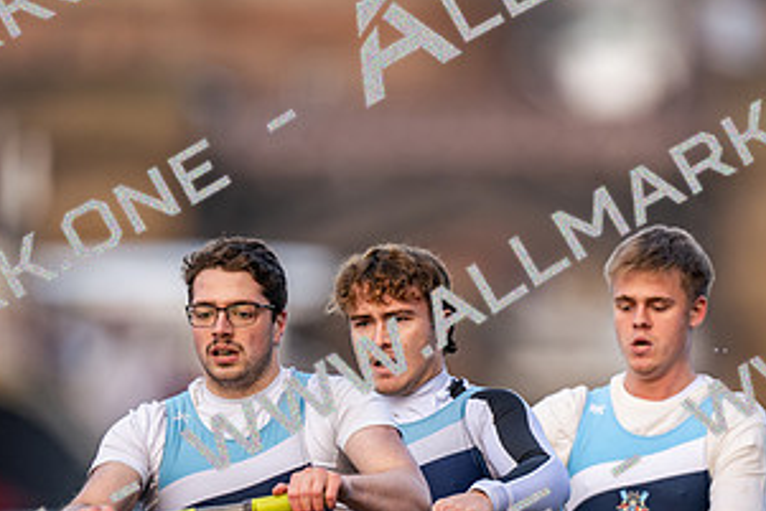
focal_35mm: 1155
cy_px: 479
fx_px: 24586
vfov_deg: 1.2
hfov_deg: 1.8
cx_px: 496
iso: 1400
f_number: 4
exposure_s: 1/2500
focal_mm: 600
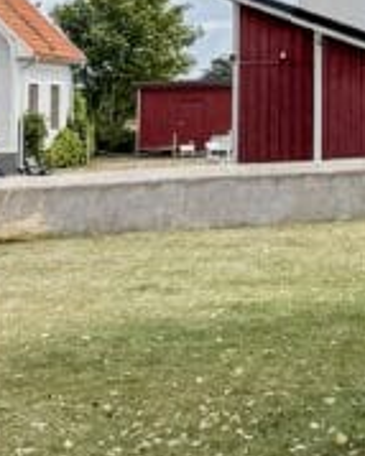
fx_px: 2122
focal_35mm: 157
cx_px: 378
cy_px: -196
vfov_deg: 11.8
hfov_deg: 9.8
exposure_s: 1/9100
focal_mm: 6.76
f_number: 1.8
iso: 80
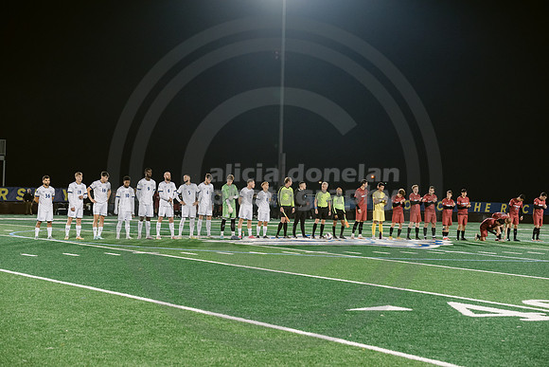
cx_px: 274
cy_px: 184
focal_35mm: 70
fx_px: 1068
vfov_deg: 19.5
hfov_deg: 28.8
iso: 2500
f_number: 4.5
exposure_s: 1/320
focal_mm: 70
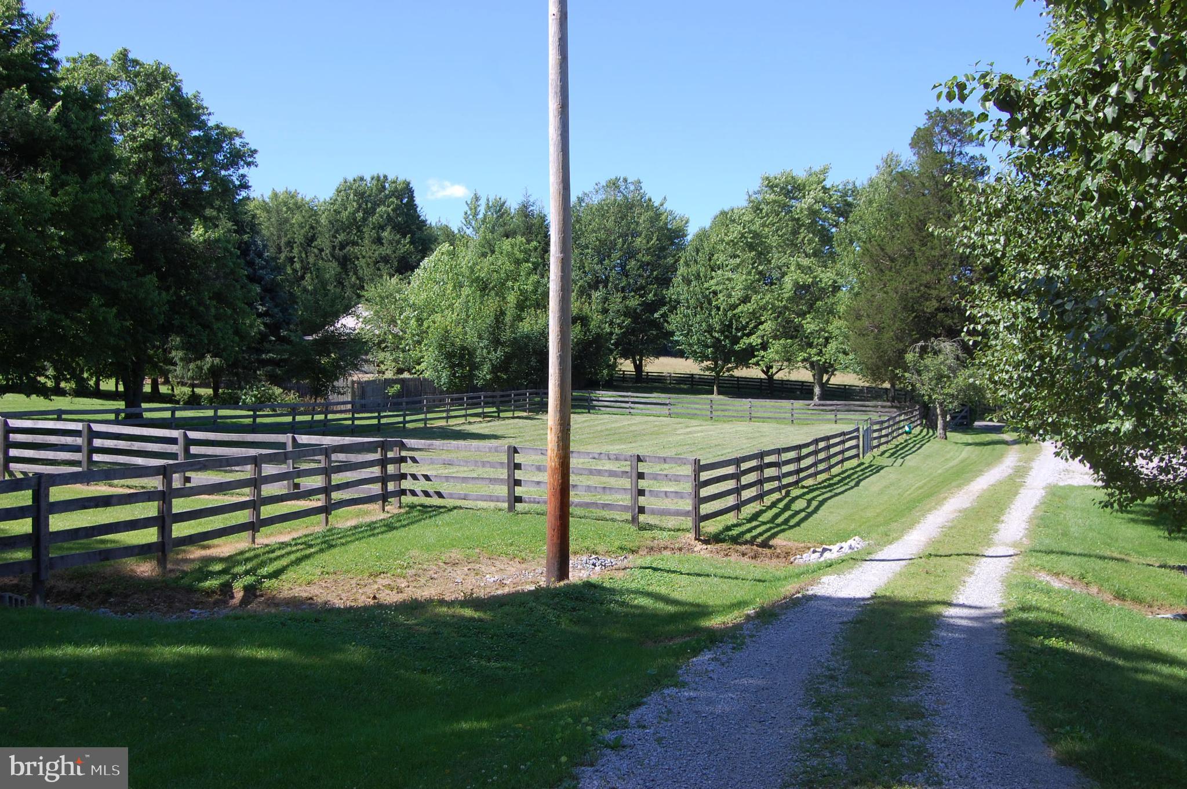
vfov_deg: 36.8
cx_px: 594
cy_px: 394
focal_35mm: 36
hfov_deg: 53.2
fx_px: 1186
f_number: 8
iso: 200
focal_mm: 24
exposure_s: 1/250
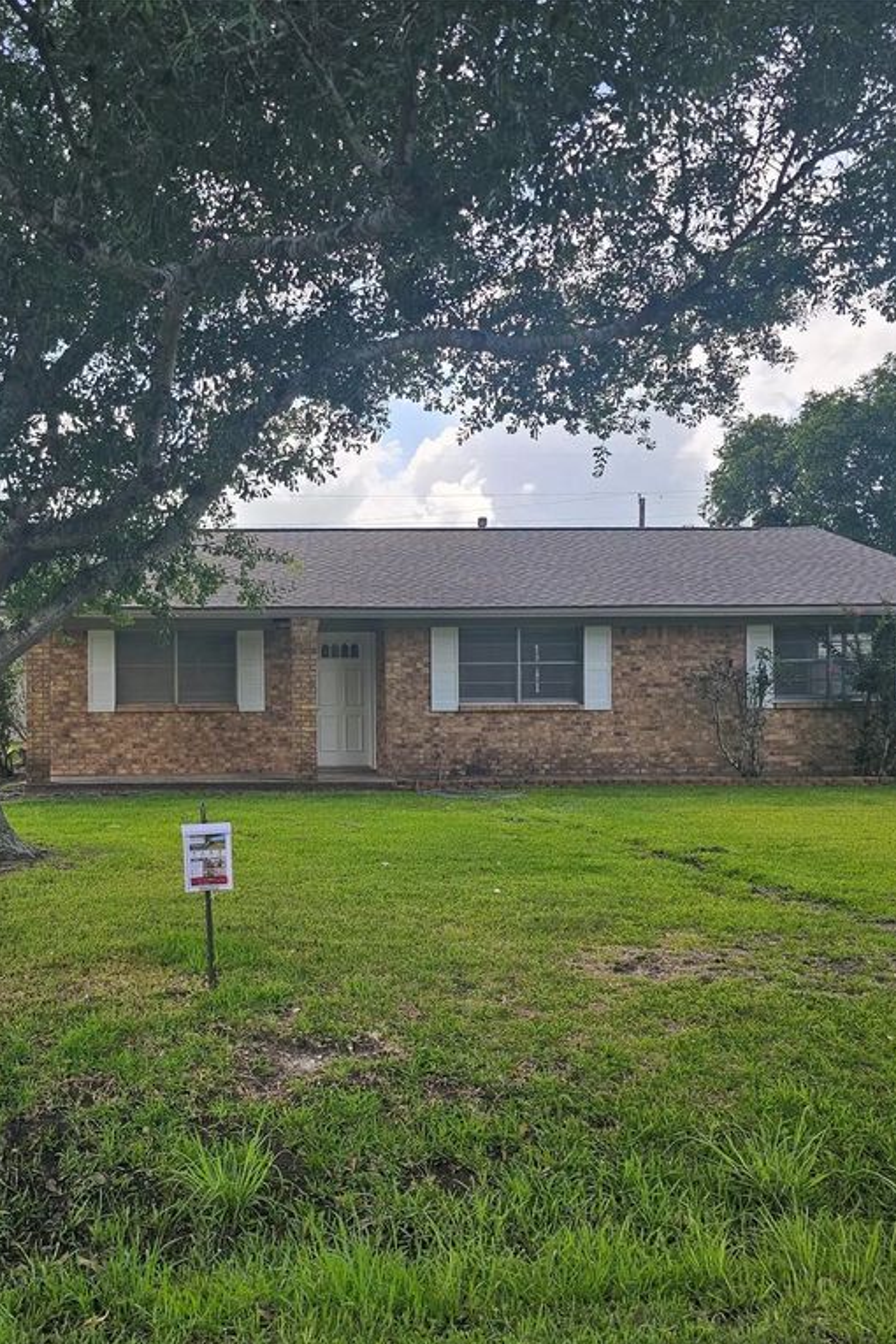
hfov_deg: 39.9
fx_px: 1195
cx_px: 220
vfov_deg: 58.7
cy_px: 673
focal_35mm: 32
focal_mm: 6.3
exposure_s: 1/365
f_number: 1.7
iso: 10
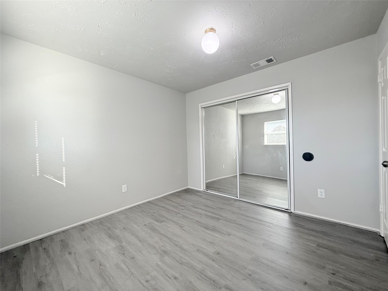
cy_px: 146
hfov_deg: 102.1
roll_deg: +1.6
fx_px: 157
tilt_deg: -0.2
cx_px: 194
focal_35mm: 14
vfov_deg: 85.7
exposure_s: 1/120
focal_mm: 2.22
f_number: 2.2
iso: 200
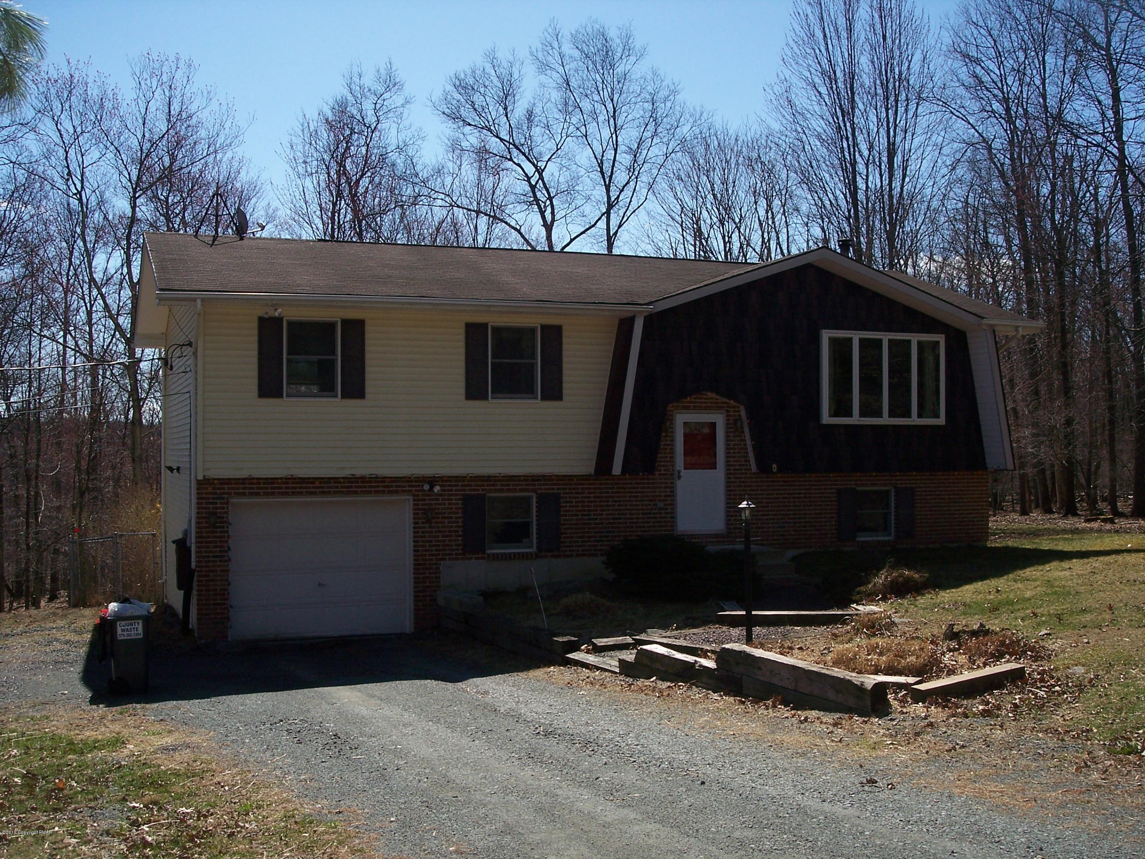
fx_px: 1290
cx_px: 572
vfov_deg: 36.8
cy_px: 430
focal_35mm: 39
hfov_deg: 47.9
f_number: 5.6
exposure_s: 1/500
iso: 100
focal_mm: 8
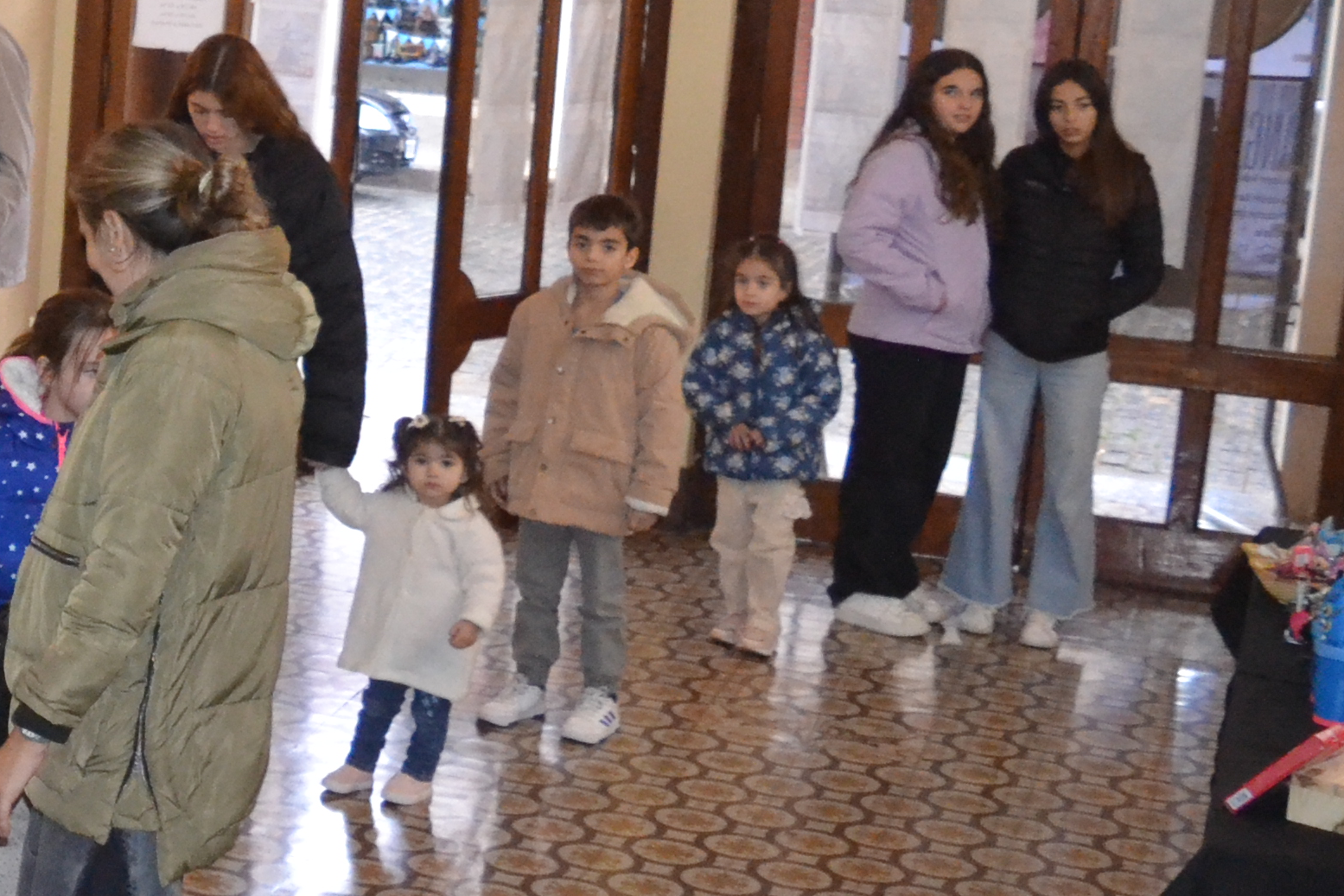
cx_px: -576
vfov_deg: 17.0
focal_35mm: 80
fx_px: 2987
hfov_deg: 21.8
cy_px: 311
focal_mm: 18
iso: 3200
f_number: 3.5
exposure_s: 1/60
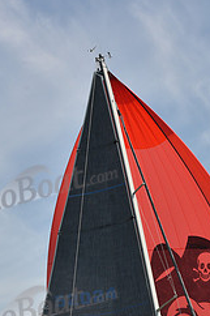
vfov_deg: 12.0
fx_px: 1472
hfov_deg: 8.1
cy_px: 363
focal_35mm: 168
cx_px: 186
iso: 320
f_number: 11
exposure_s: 1/800
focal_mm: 70
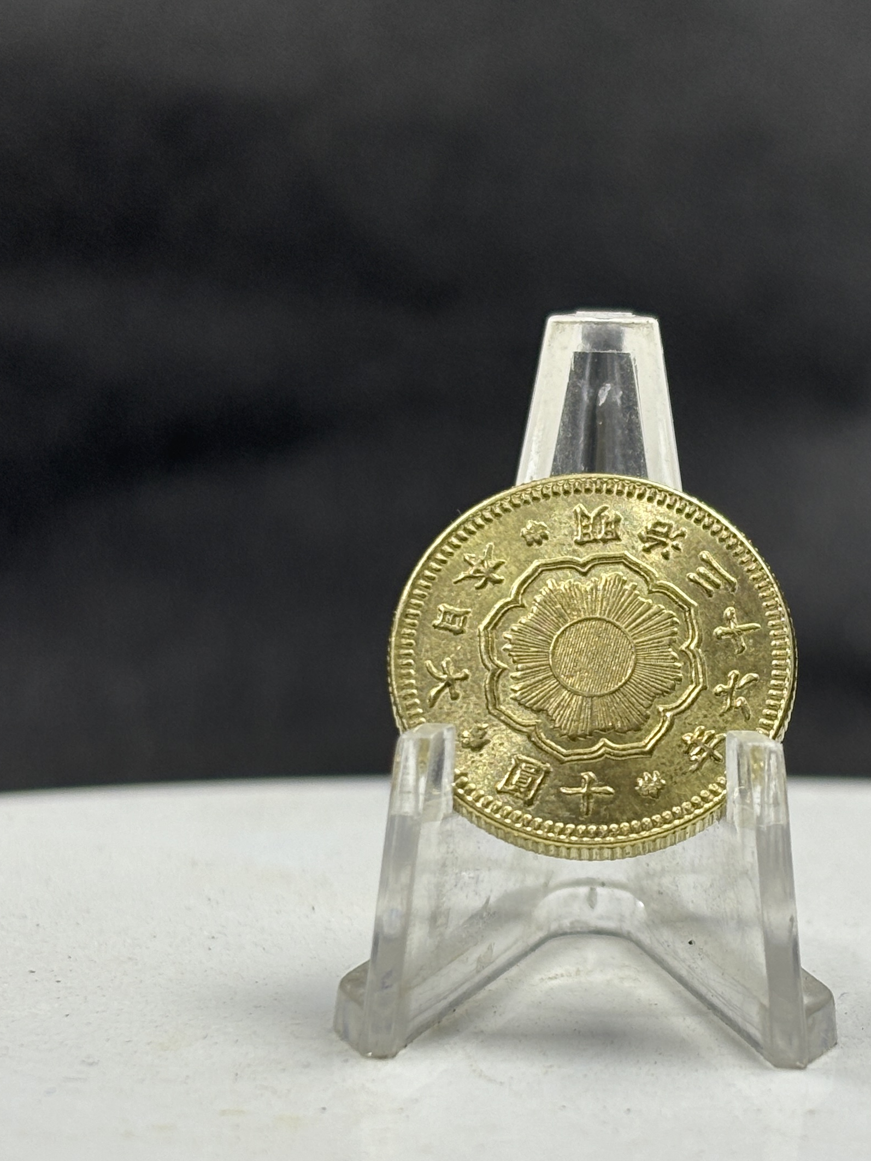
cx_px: 596
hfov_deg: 19.8
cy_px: 669
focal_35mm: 74
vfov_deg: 26.3
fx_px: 2482
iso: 40
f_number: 1.6
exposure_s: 1/50
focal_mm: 5.96
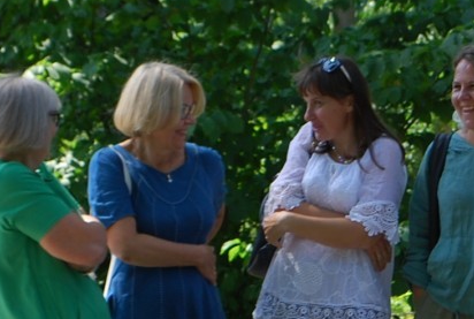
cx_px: 442
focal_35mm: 309
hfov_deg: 6.6
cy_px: 160
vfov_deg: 4.5
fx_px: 4079
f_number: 5.6
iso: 110
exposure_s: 1/125
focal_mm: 52
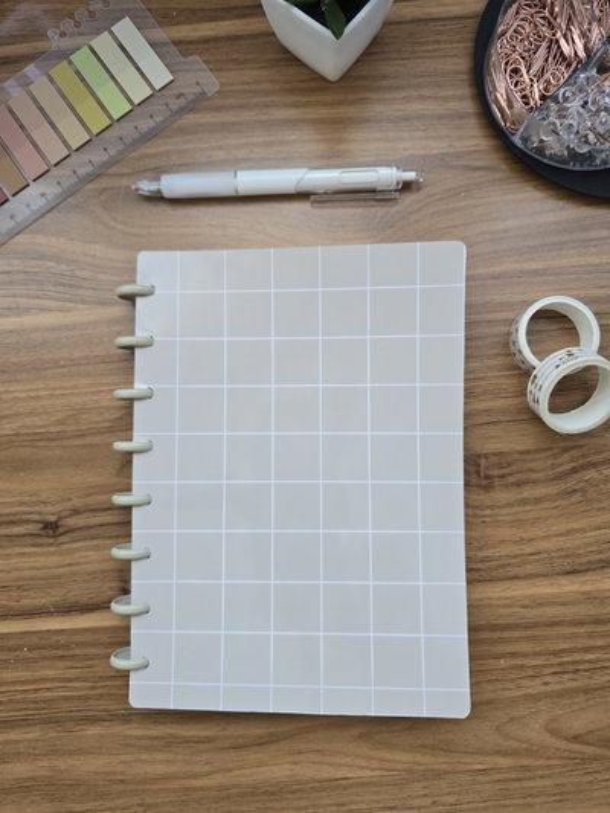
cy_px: 406
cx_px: 305
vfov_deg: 73.9
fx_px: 540
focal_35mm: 23
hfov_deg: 58.9
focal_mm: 6.3
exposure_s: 1/58.6
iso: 100
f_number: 1.7
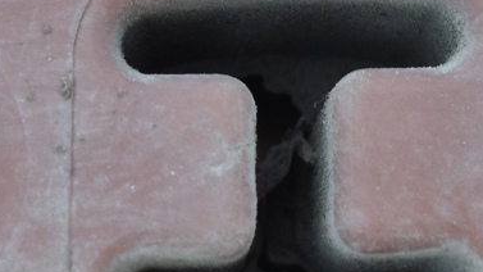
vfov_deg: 9.1
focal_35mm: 133
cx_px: 320
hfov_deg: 16.1
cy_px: 0
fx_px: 1703
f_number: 1.7
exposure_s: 1/50
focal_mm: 5.31
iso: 125
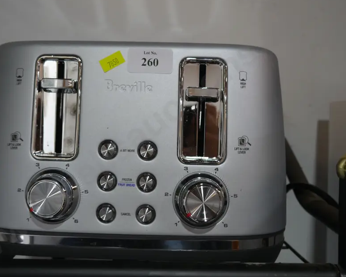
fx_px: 420
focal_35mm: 41
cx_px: 158
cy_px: 122
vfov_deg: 36.4
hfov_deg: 44.7
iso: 320
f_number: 3.6
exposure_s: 1/60
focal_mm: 16
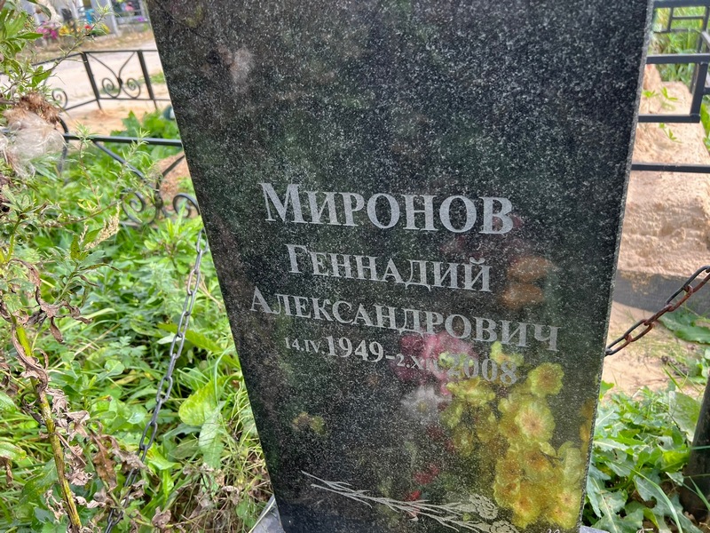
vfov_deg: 53.1
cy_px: 266
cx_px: 355
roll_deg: +5.3
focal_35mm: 26
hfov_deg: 67.3
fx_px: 533
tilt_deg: -26.4
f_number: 1.5
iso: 50
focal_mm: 5.7
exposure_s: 1/399
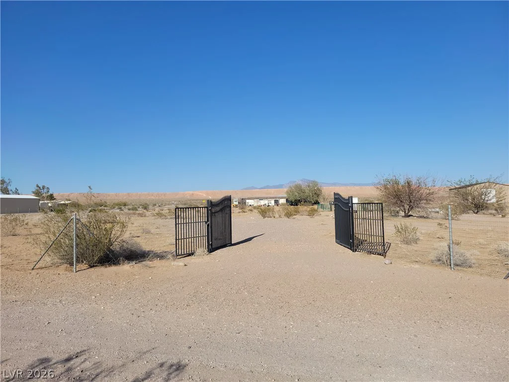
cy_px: 191
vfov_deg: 53.1
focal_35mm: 26
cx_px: 254
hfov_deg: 67.3
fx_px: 382
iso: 40
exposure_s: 1/3143
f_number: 1.8
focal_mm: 5.4
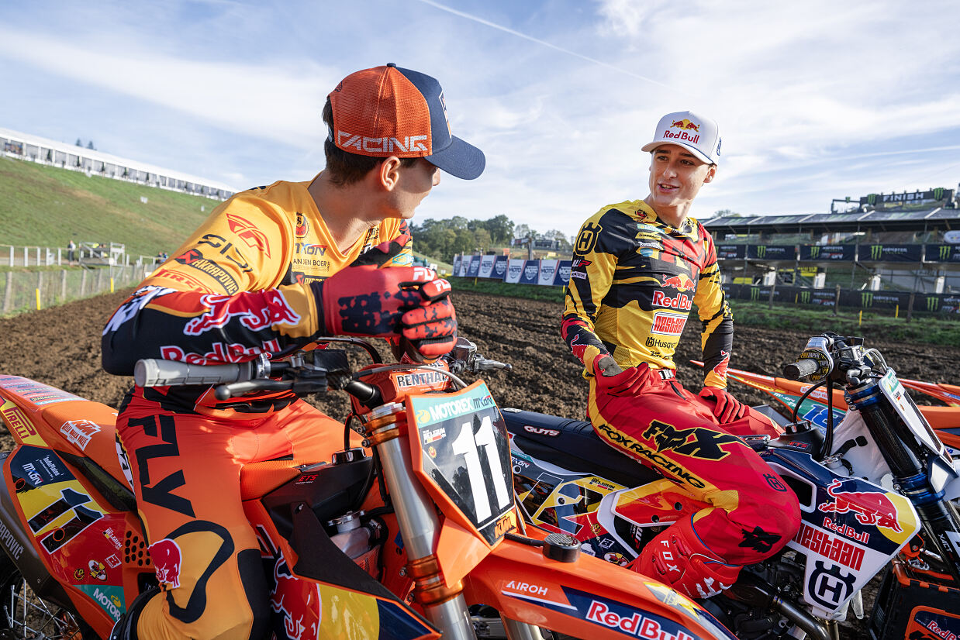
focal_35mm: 22
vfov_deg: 56.2
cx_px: 480
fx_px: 600
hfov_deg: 77.3
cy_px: 320
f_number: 4.5
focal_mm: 22.5
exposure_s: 1/800
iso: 200
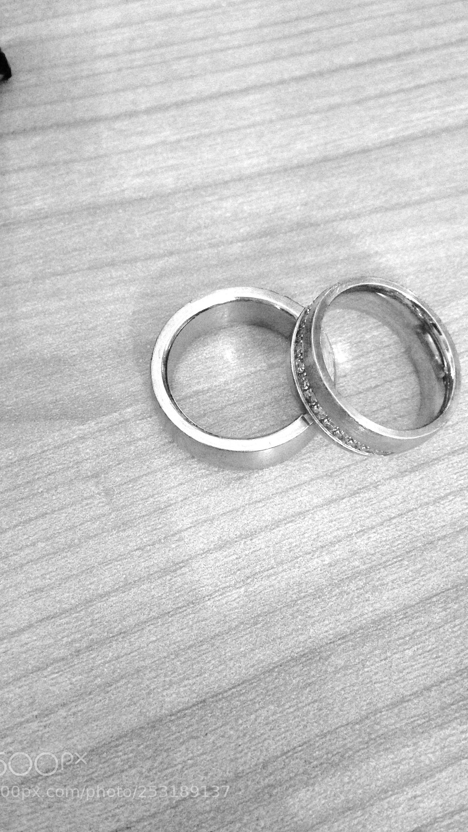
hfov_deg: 32.8
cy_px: 416
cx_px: 270
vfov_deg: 55.3
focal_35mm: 36
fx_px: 794
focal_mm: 4.12
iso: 500
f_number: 2.4
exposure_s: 1/15
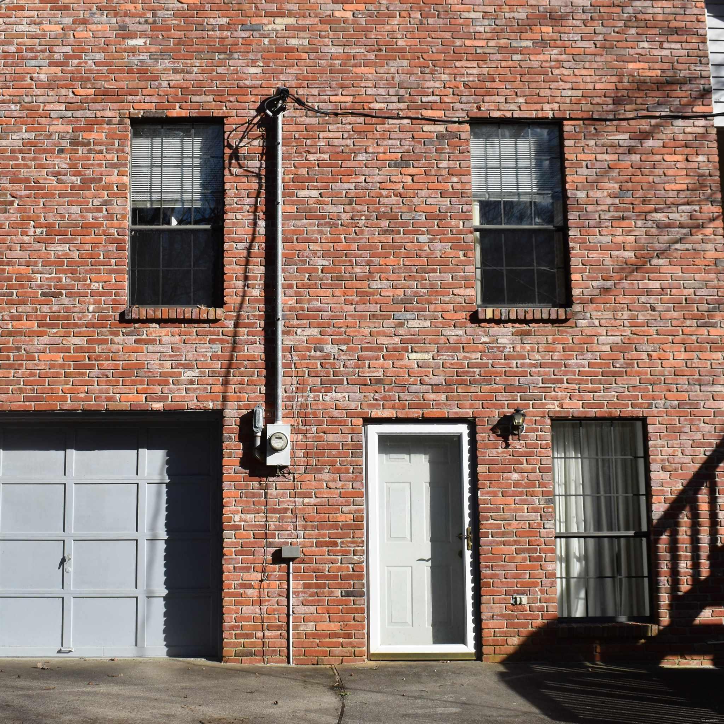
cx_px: 289
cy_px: 361
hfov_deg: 36.7
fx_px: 1088
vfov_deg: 36.8
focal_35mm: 46
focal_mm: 24
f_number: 9
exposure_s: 1/320
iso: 100
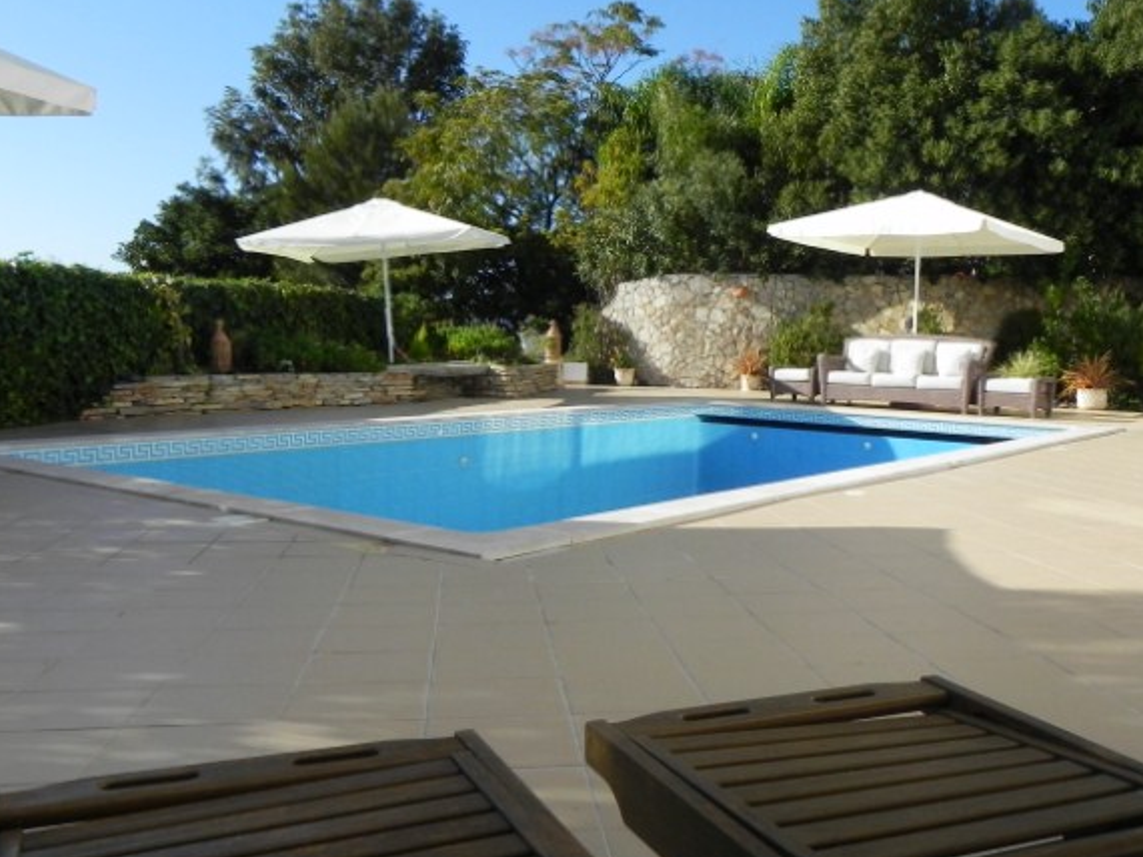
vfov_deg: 38.6
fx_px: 1221
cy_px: 406
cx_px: 619
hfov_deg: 50.1
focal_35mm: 37
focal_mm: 5.9
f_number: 7.1
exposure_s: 1/344
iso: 160
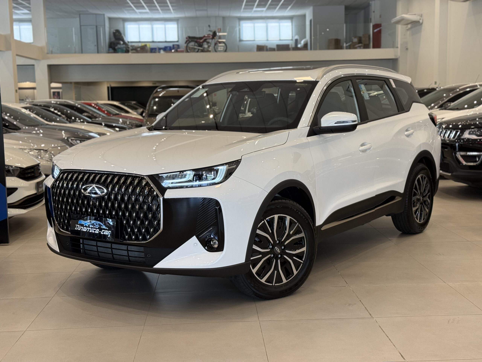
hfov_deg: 39.7
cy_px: 181
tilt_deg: -6.5
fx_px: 668
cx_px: 241
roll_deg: +1.2
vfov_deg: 30.3
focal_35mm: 48
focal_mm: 6.76
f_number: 1.78
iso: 80
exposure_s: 1/60
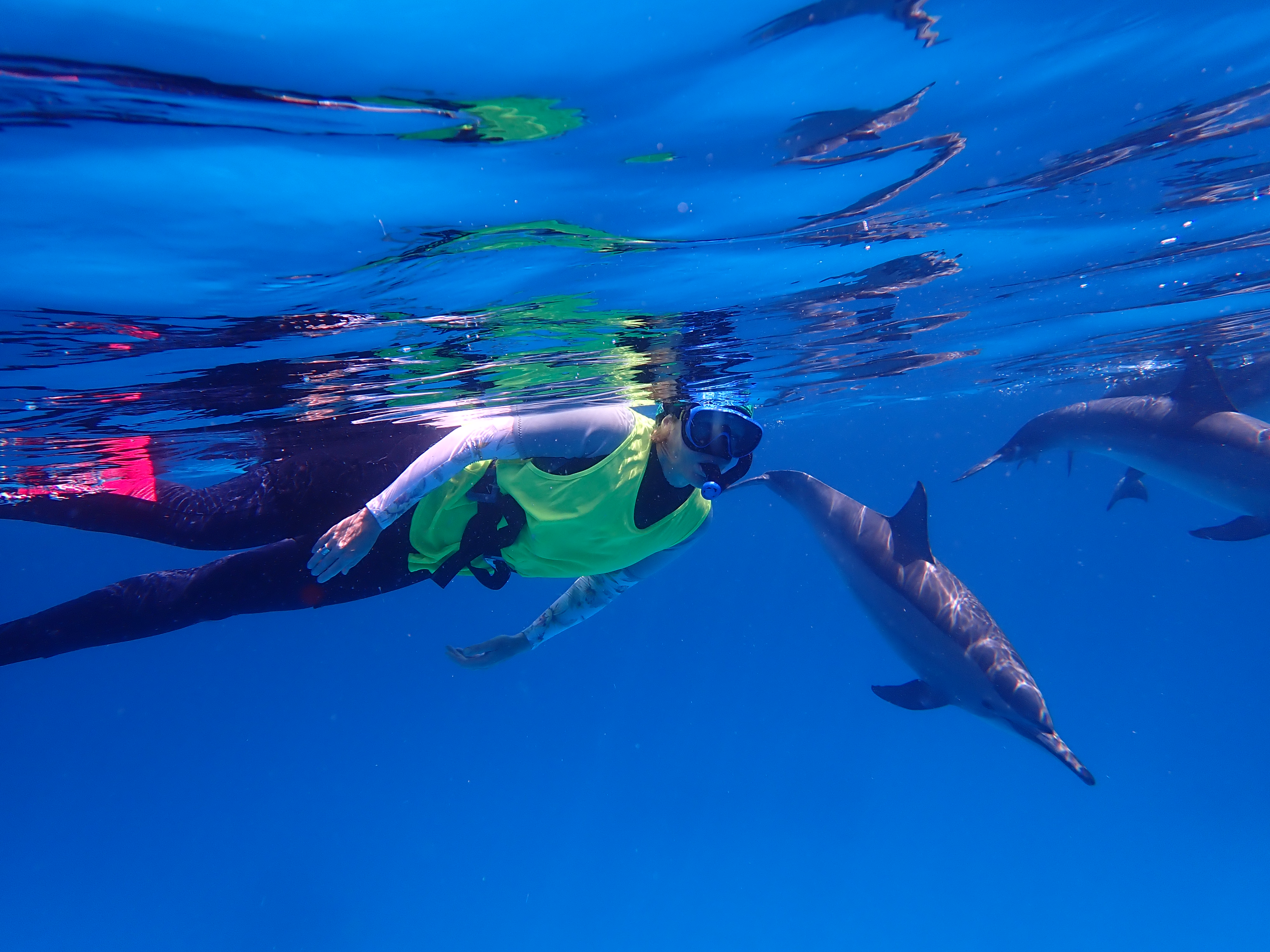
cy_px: 476
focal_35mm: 25
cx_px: 635
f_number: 2.8
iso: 100
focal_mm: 4.5
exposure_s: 1/640
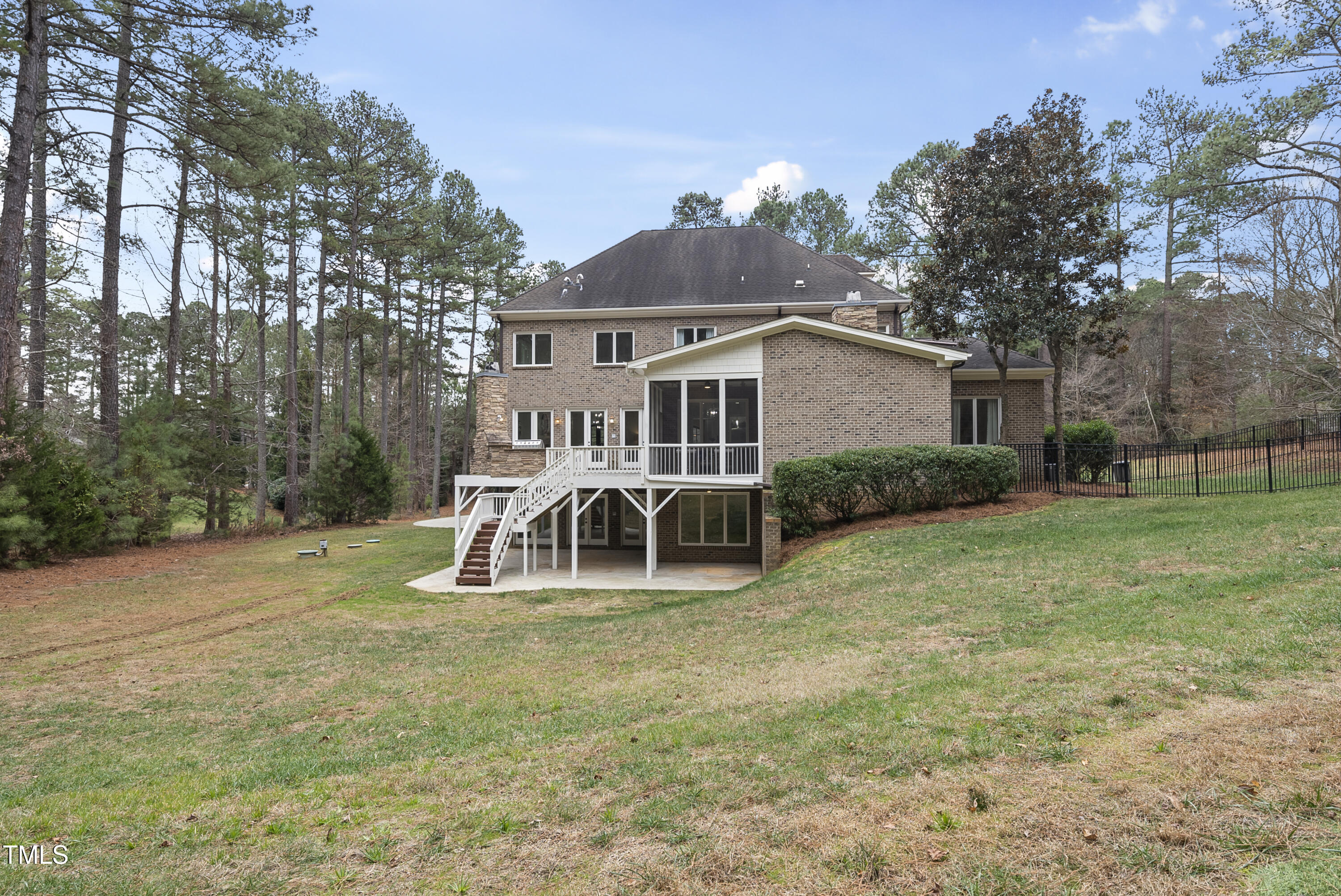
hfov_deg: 90.0
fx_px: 671
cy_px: 448
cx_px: 670
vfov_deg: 67.4
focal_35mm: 18
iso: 250
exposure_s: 1/30
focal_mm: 18
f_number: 7.1
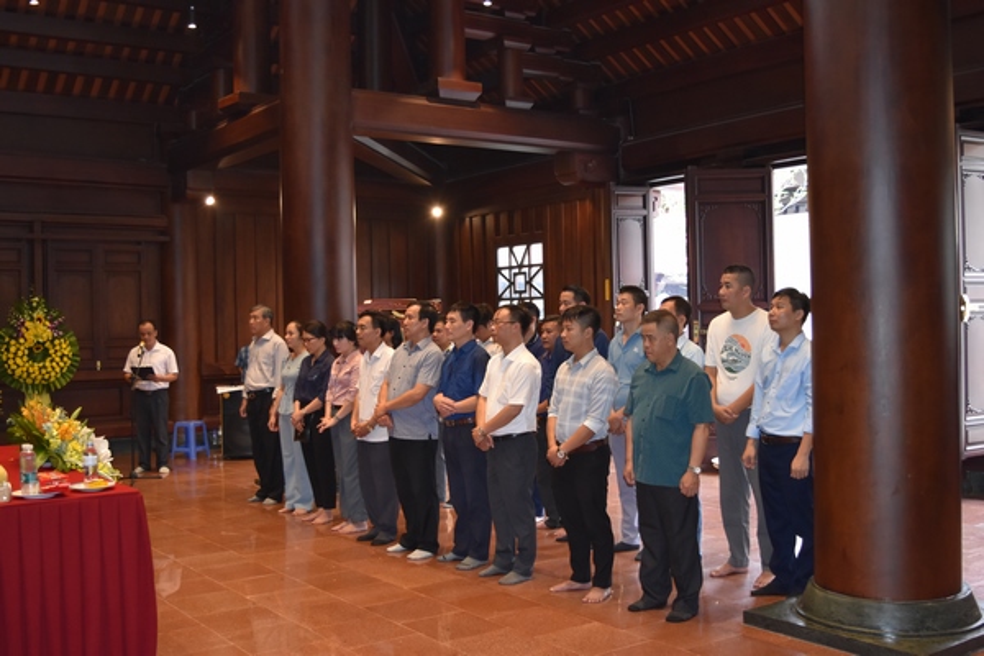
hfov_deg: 49.6
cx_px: 492
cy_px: 328
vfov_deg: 34.2
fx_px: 1066
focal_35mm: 39
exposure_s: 1/60
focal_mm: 26
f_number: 4
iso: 1000
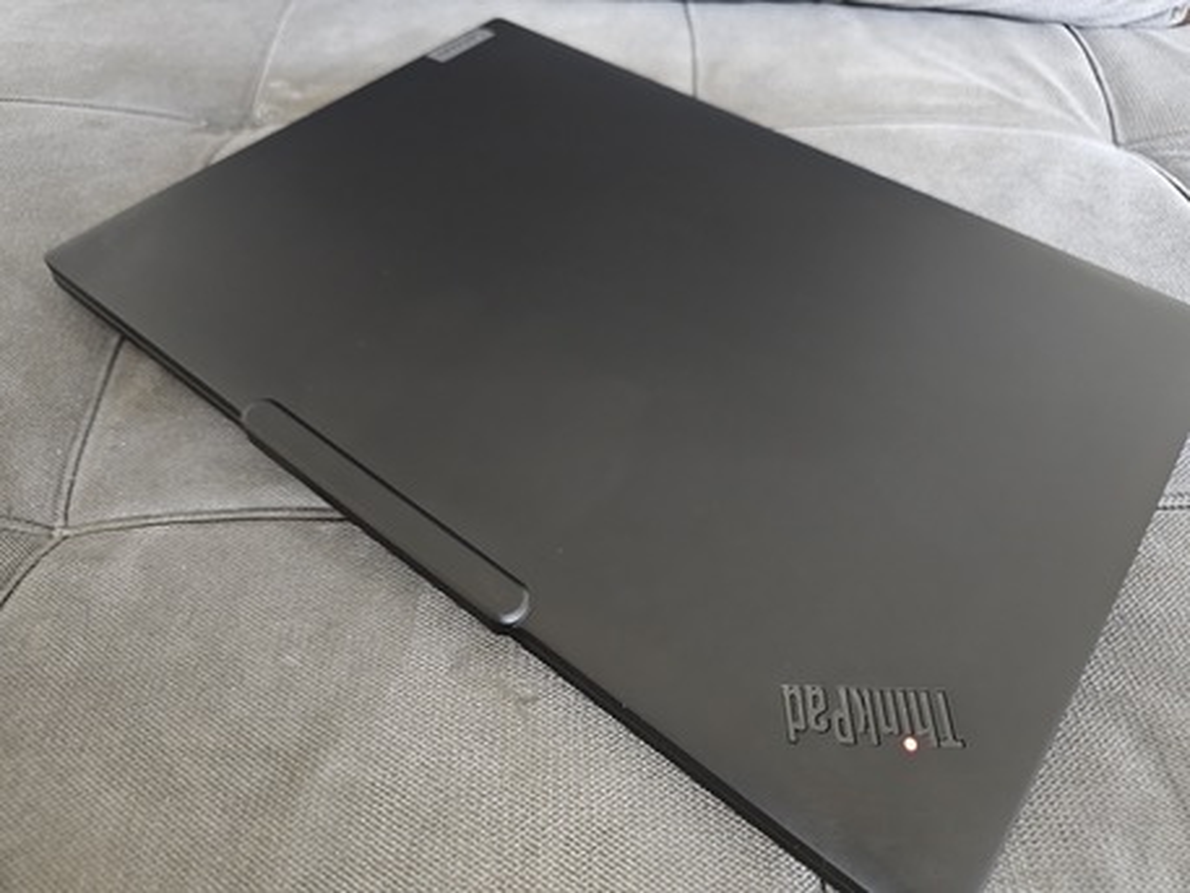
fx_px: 791
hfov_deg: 73.9
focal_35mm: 23
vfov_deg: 58.9
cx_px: 595
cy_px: 446
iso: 1000
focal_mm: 6.3
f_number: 1.7
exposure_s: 1/24
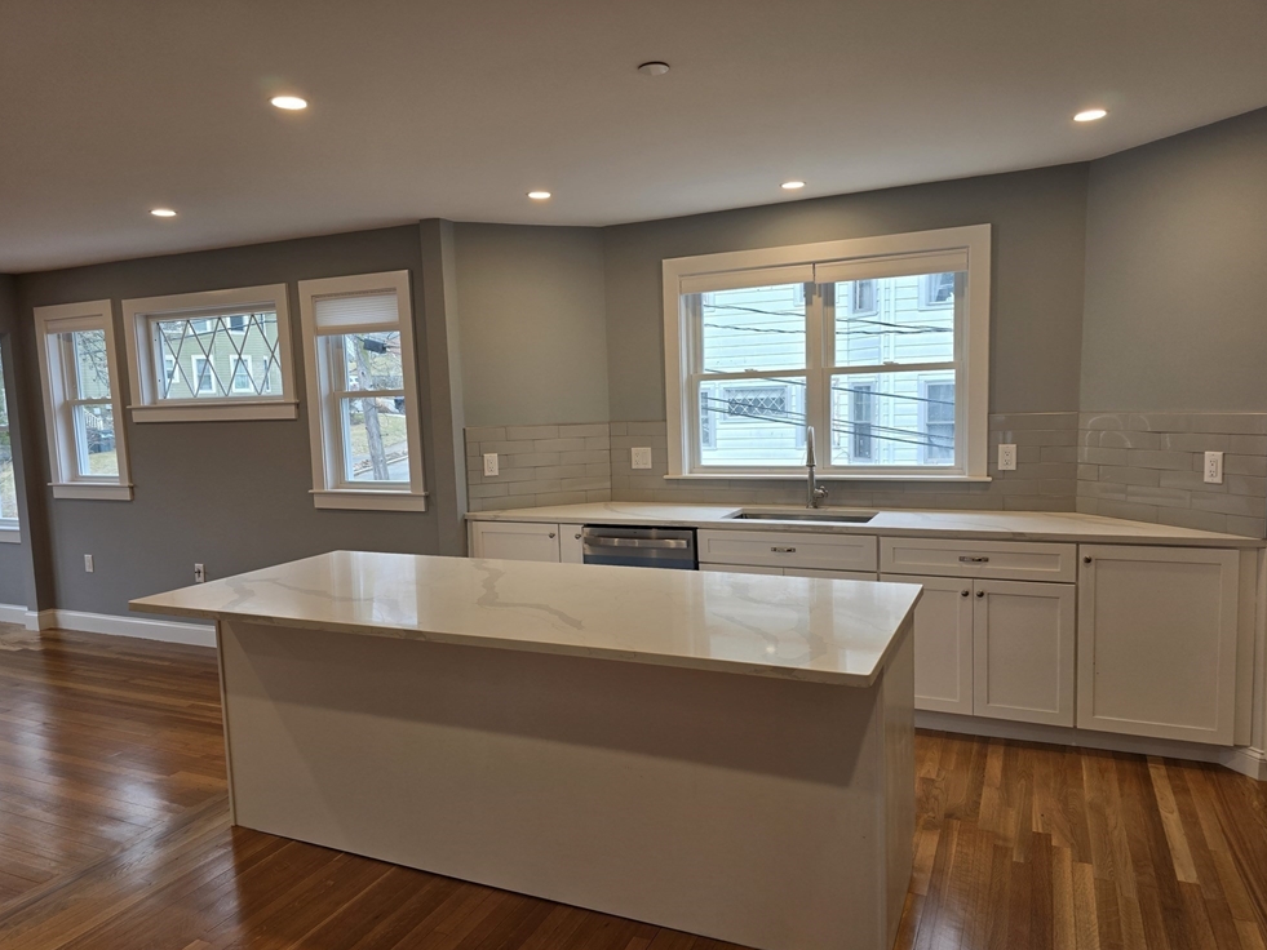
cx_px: 620
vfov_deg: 56.8
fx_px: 879
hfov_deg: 71.6
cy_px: 476
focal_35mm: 24
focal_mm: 6.3
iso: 40
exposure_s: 1/120
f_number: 1.7
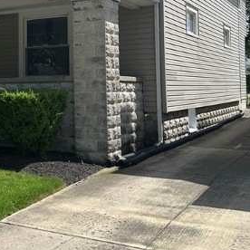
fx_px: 482
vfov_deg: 28.5
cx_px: 12
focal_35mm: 59
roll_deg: -0.7
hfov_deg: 27.7
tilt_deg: +4.7
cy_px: 55
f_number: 1.78
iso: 80
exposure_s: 1/4184
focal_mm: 6.86
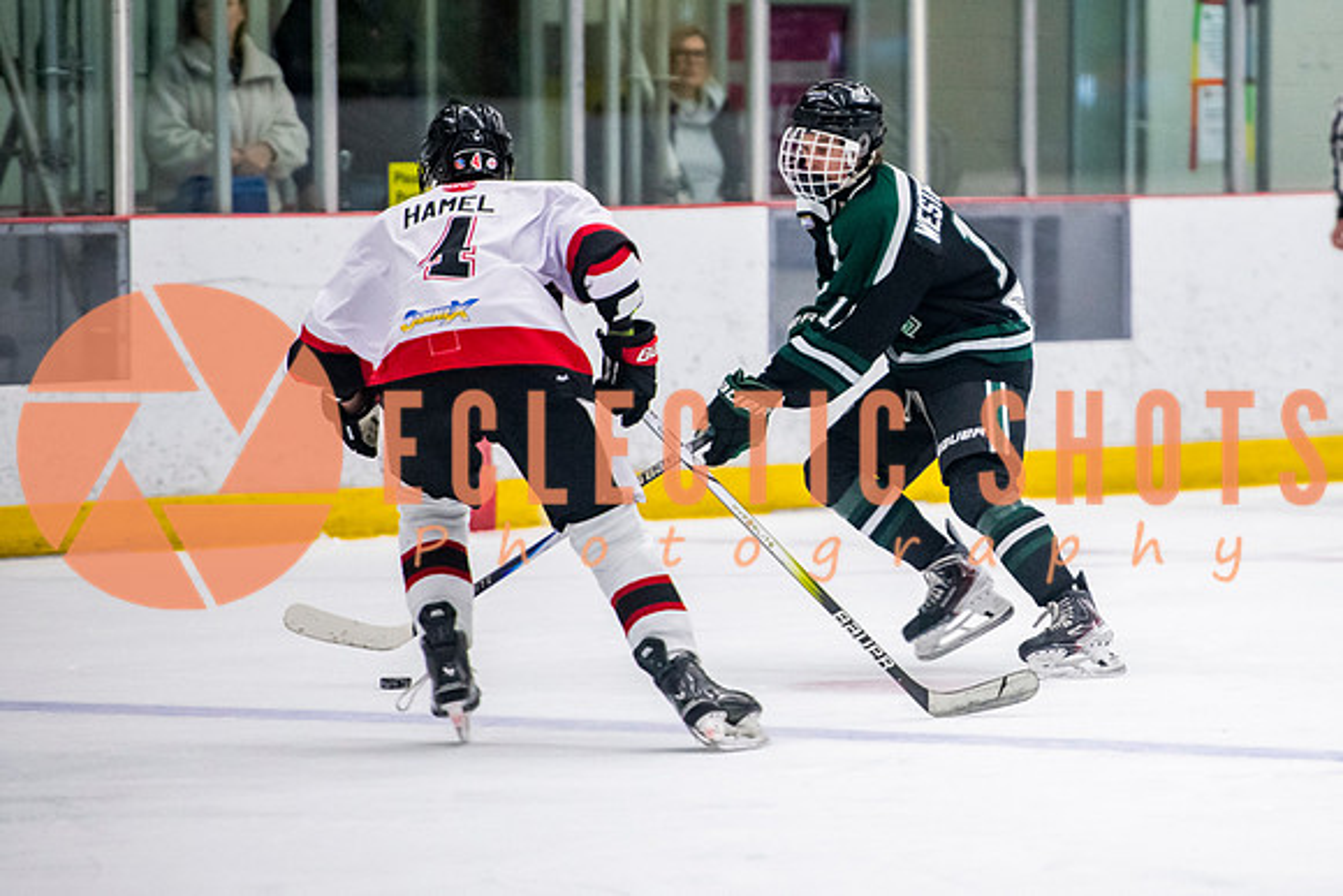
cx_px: 1052
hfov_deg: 6.5
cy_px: 397
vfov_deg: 4.4
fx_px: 11772
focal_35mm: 315
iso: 3200
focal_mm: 200
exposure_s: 1/640
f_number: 3.2
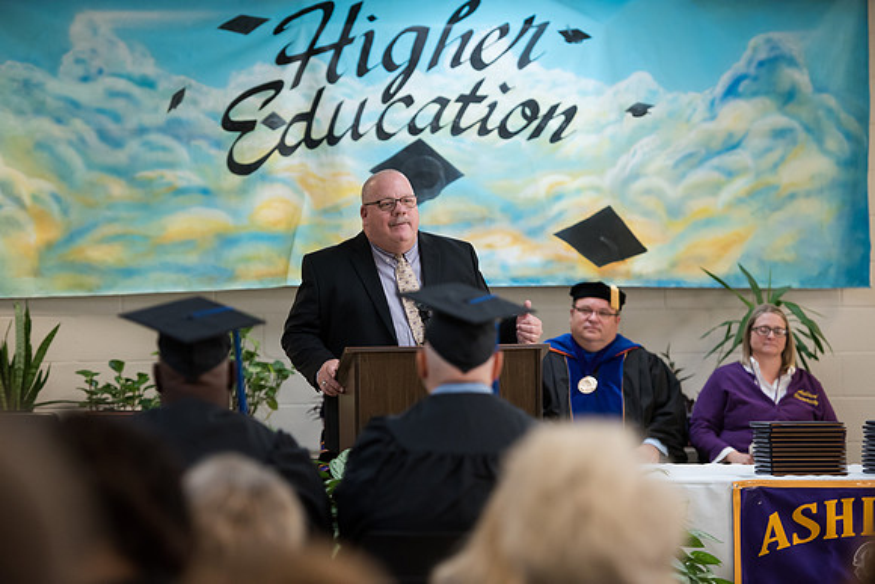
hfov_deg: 15.8
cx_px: 438
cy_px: 292
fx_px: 3160
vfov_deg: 10.6
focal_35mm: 130
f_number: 2.8
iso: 2500
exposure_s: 1/200
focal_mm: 130
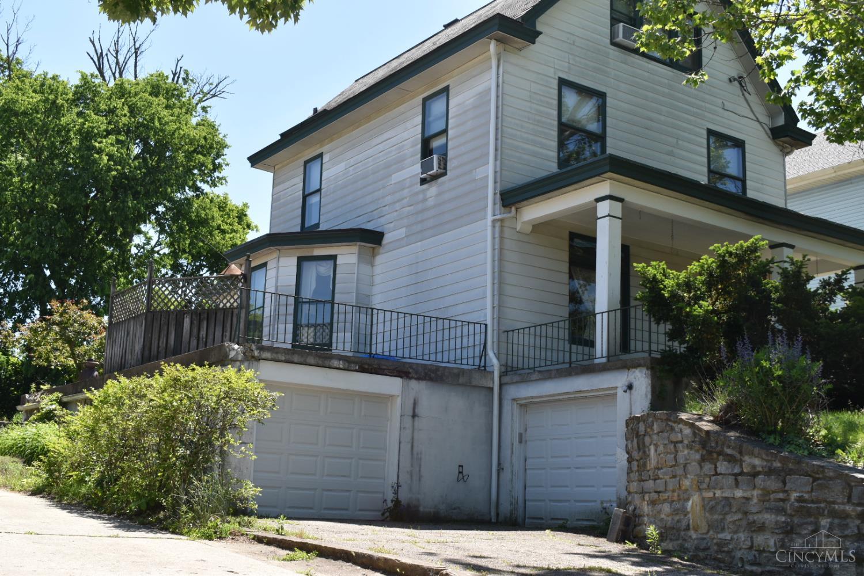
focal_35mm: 44
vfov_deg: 30.8
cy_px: 288
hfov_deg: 45.0
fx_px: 1044
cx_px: 432
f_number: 8
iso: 180
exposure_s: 1/250
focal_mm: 29
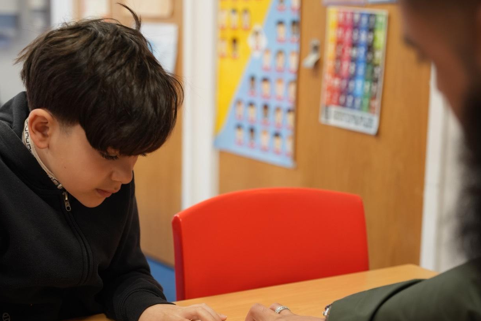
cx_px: 225
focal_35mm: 69
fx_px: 918
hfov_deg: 29.3
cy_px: 211
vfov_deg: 19.7
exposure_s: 1/125
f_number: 2.8
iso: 1000
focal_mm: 46.5
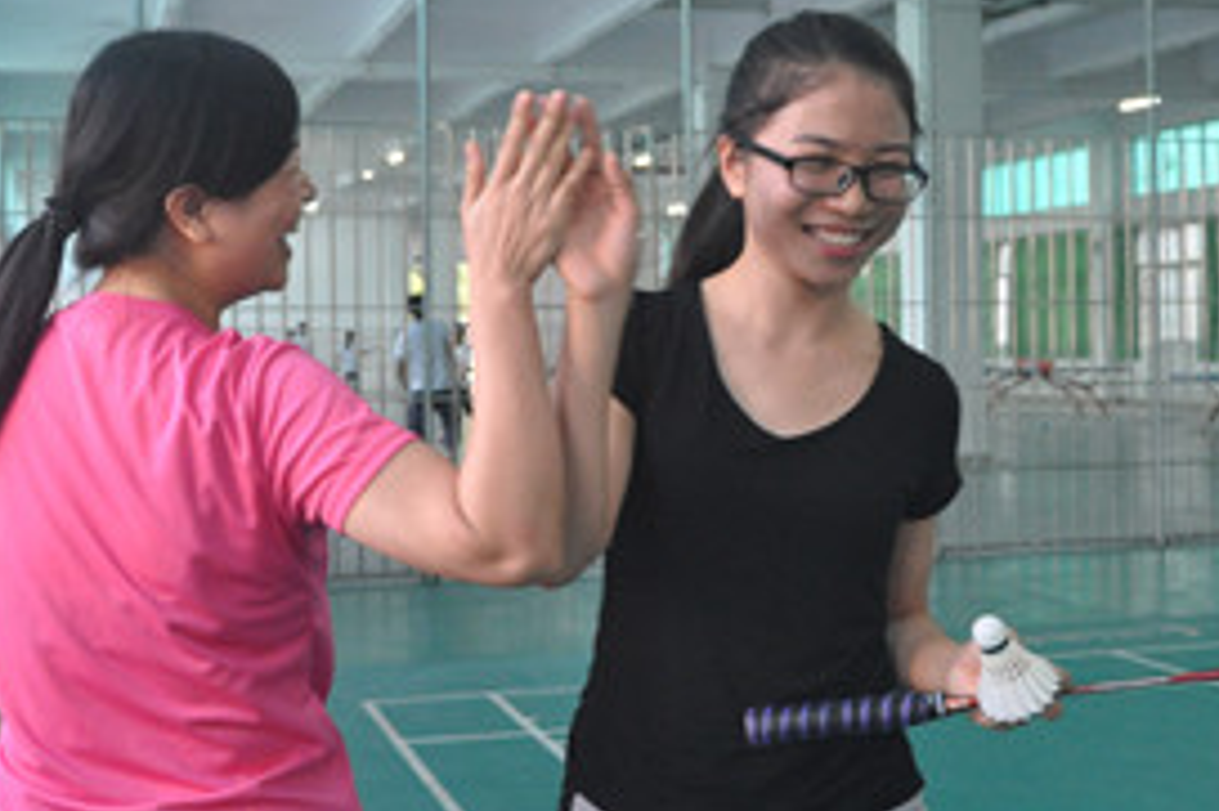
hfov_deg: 34.5
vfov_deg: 23.3
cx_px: 668
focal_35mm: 58
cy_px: 305
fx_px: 1960
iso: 1600
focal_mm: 21
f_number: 3.8
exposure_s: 1/160
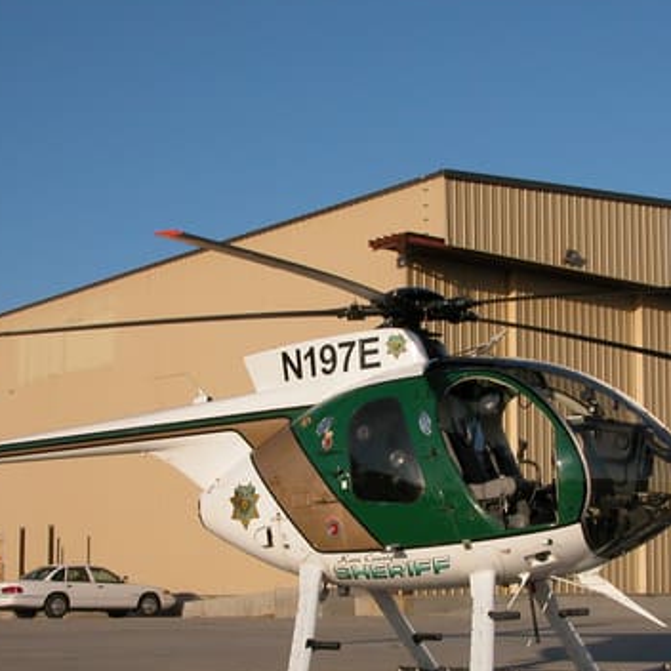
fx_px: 1623
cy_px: 433
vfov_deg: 23.3
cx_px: 368
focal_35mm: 74
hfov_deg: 23.4
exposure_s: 1/463
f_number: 7.5
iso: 100
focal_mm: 11.6
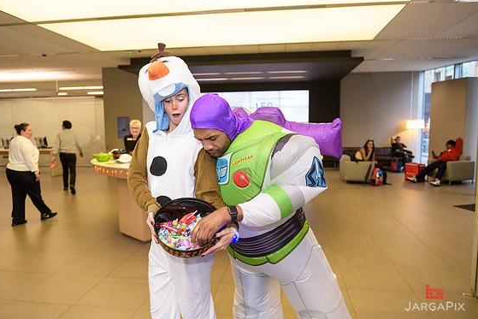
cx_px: 239
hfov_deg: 65.5
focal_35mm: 28
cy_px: 164
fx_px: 372
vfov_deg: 46.4
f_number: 3.2
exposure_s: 1/100
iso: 800
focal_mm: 27
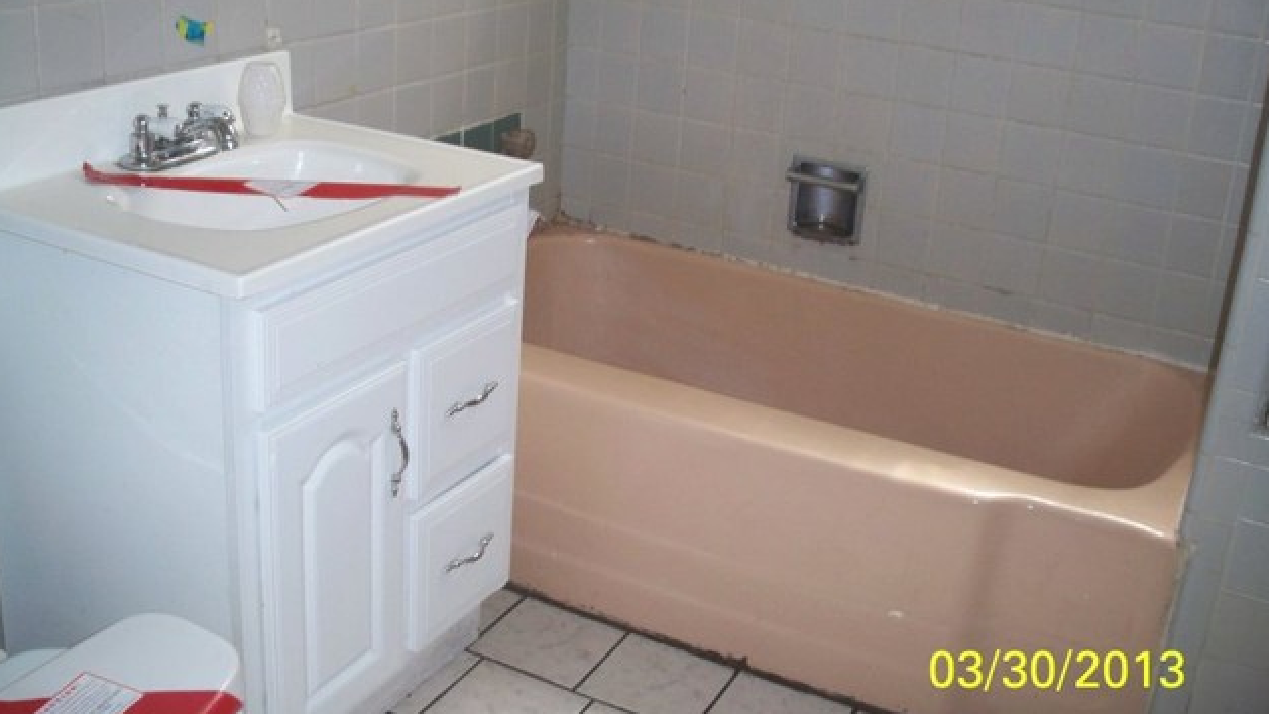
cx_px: 640
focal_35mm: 41
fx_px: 1380
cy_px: 311
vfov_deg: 29.0
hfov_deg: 49.4
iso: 200
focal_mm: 7.9
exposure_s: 1/30
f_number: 3.4
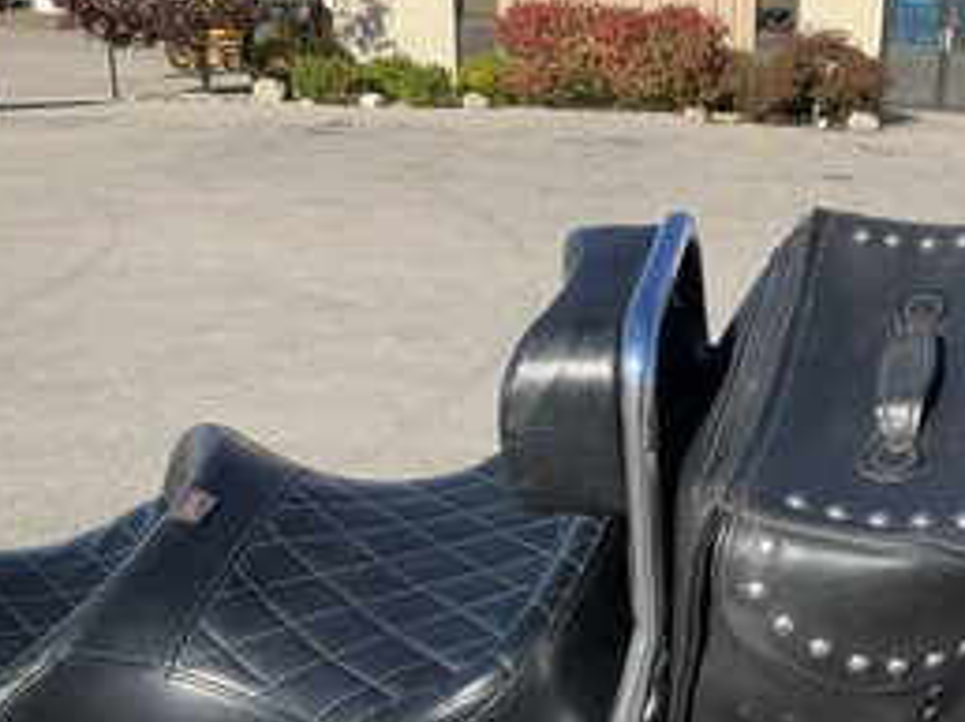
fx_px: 1253
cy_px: 509
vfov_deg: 31.7
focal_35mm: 45
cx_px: 703
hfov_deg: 41.1
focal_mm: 3
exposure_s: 1/1015
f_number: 1.8
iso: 25
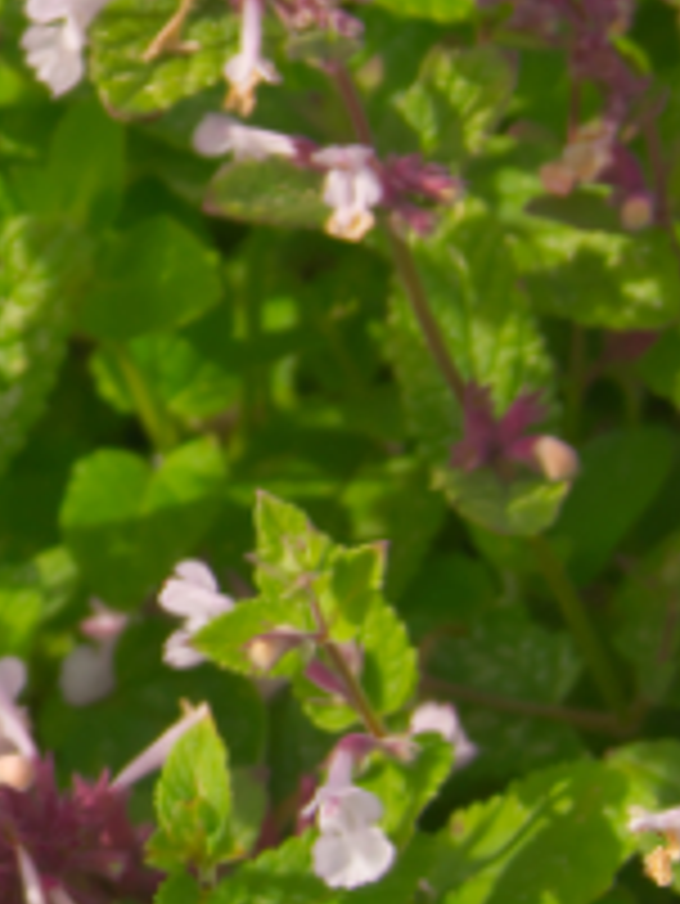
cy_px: 252
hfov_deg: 4.9
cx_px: -675
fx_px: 7872
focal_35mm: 301
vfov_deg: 6.6
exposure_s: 1/250
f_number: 6.3
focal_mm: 35
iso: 100
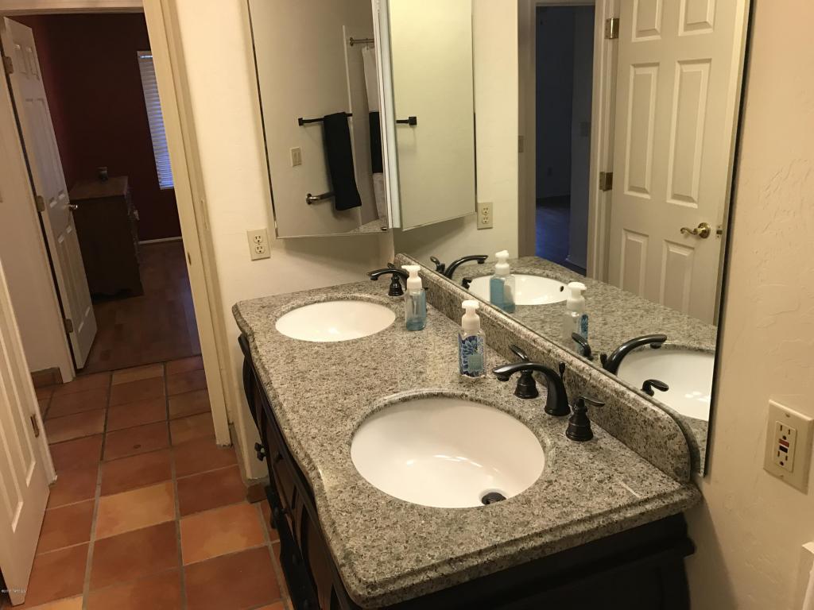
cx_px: 407
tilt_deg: -17.6
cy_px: 305
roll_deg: +2.6
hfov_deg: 63.4
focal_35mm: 28
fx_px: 658
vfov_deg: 49.7
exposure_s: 1/20
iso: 40
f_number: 1.8
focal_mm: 3.99
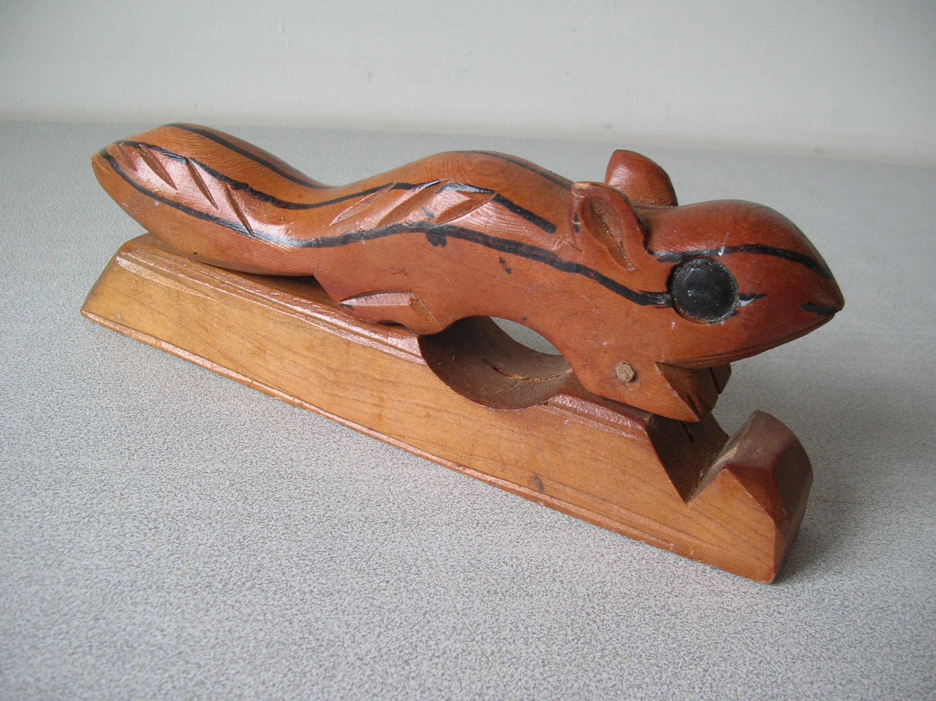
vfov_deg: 40.6
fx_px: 946
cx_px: 468
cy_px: 350
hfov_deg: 52.7
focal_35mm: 35
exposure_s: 1/12.3
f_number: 2.8
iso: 50
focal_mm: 5.8
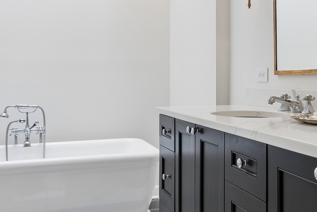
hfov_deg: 41.7
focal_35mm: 46
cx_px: 228
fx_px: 405
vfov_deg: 29.2
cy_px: 89
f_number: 8
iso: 250
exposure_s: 1/20
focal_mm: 12
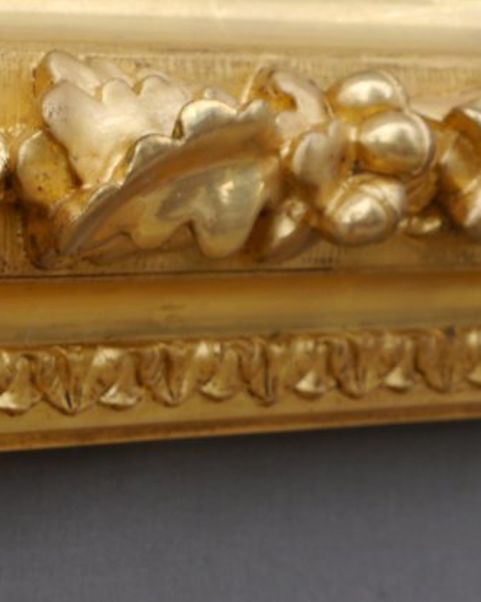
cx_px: -130
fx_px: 2509
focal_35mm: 141
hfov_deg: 10.7
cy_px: 532
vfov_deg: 13.6
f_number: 6.3
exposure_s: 1/200
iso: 200
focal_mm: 25
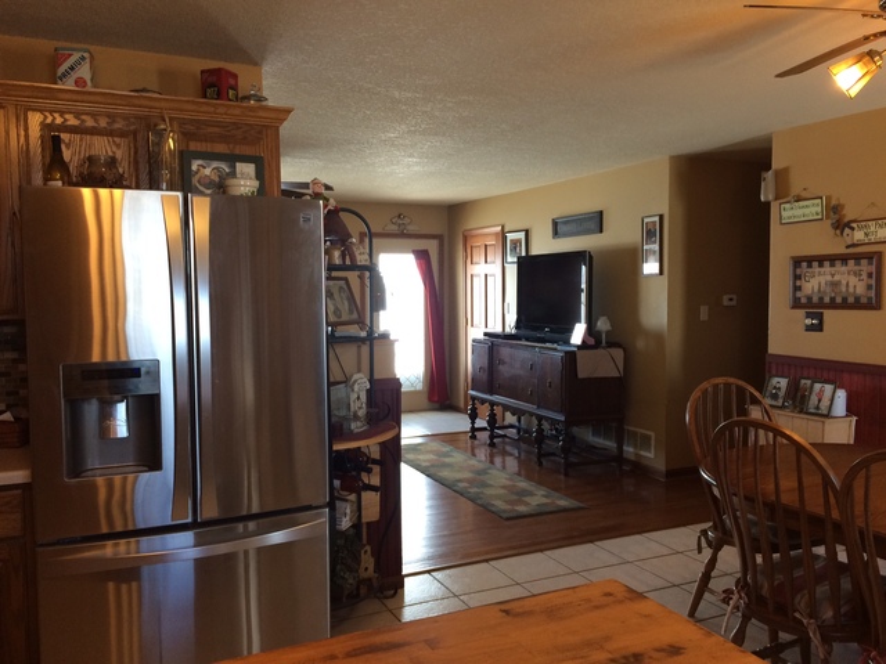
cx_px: 443
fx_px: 742
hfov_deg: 61.7
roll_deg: -0.7
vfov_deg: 48.2
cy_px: 332
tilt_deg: -5.0
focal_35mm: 29
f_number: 2.2
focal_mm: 4.15
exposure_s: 1/30
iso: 40
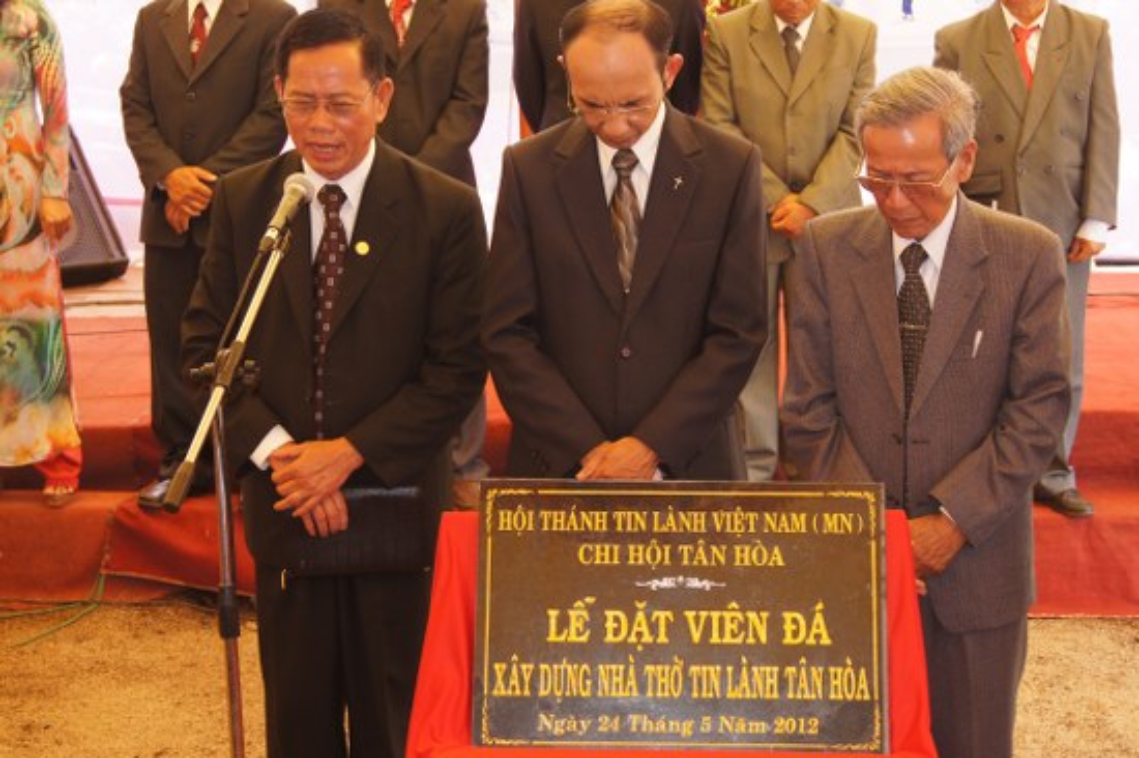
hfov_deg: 33.4
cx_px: 570
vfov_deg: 22.6
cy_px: 379
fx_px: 1897
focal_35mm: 60
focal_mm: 40
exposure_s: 1/40
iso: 200
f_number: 5.6
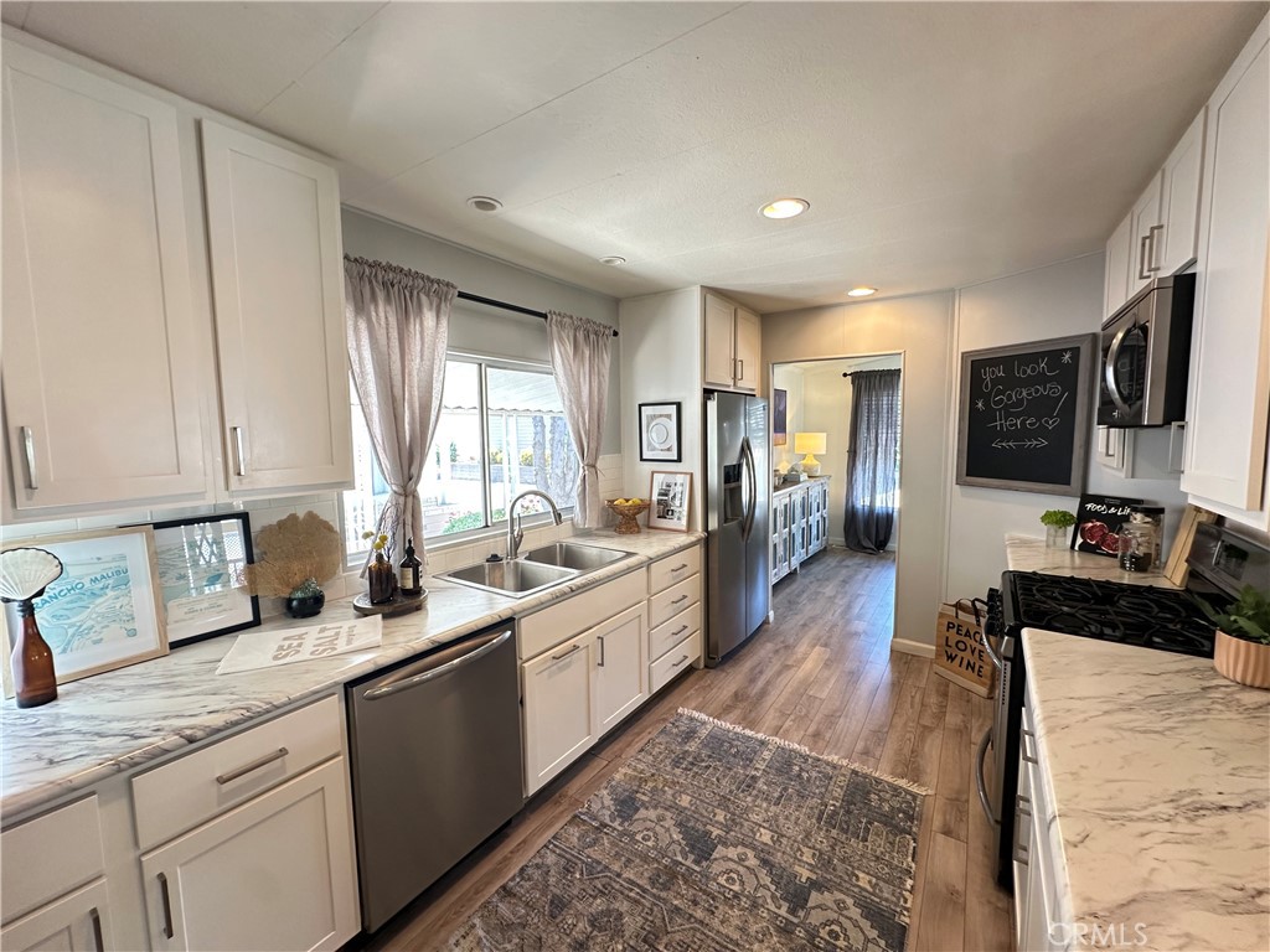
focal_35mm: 14
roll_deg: +0.0
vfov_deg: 85.7
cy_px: 476
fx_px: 514
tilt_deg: -4.6
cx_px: 635
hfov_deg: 102.1
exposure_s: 1/60
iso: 200
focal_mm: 2.22
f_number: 2.2
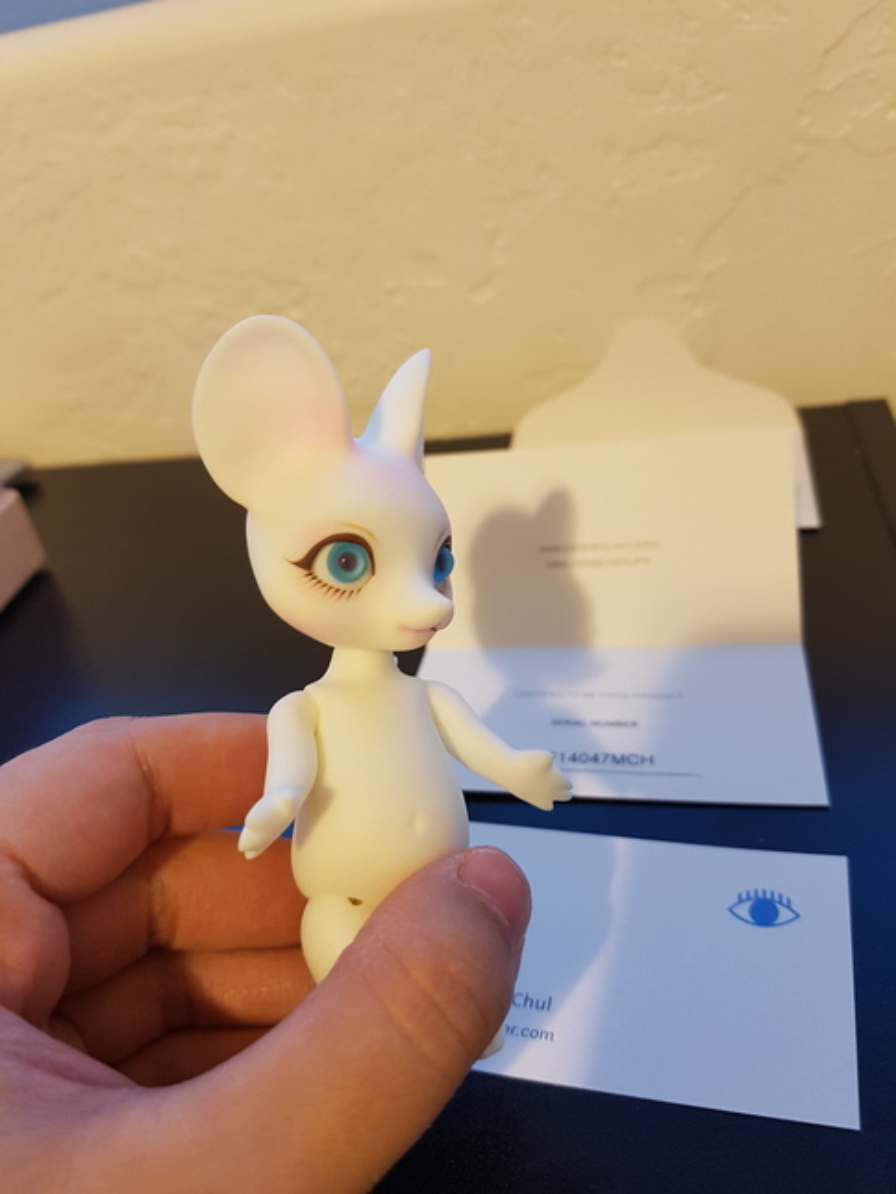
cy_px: 597
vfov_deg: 67.3
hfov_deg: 53.1
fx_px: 897
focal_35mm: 26
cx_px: 448
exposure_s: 1/24
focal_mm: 4.2
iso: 250
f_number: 1.7
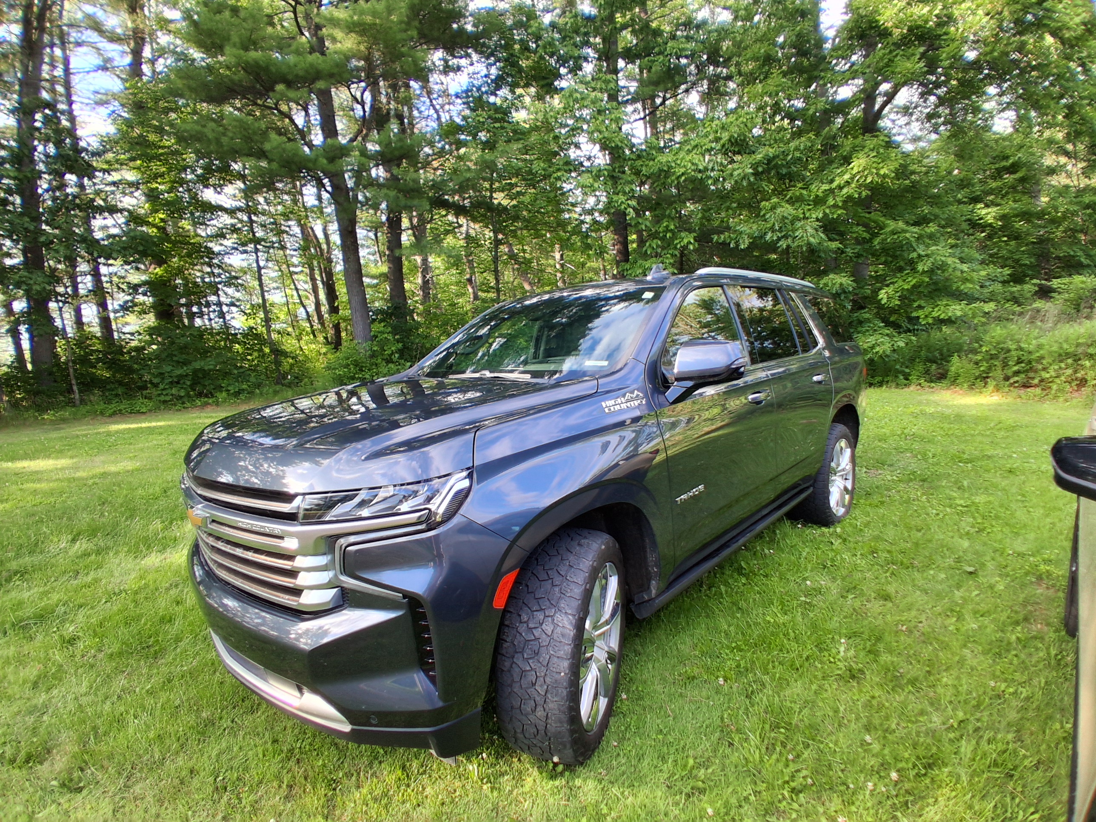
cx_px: 548
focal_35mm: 17
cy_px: 411
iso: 50
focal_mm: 1.4
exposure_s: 1/130
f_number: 2.2
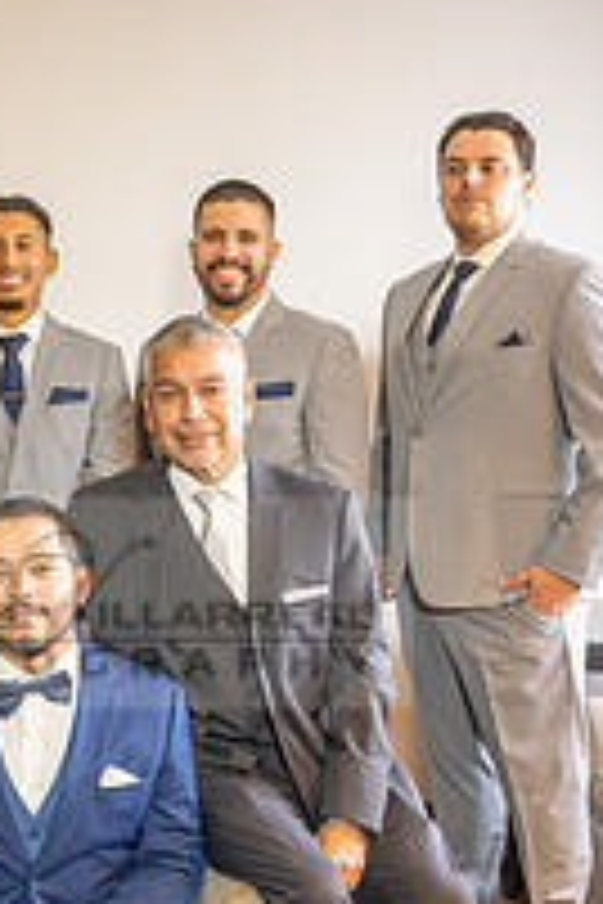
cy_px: 603
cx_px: 32
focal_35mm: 57
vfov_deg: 34.7
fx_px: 1432
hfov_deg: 23.0
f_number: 2.8
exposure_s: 1/80
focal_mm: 25.4
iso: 800
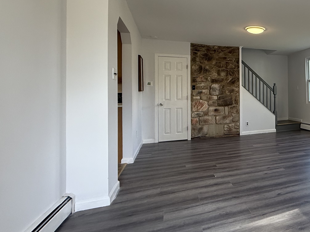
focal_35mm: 28
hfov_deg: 52.4
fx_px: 251
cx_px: 300
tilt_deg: +1.3
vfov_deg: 49.3
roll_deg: +1.0
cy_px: 90
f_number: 2.2
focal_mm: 2.22
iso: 160
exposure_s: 1/120
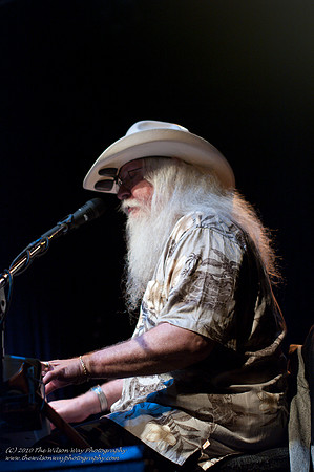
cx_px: 157
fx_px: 983
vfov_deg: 27.0
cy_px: 236
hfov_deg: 18.1
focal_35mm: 75
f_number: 2.8
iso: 800
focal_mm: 50
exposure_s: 1/90
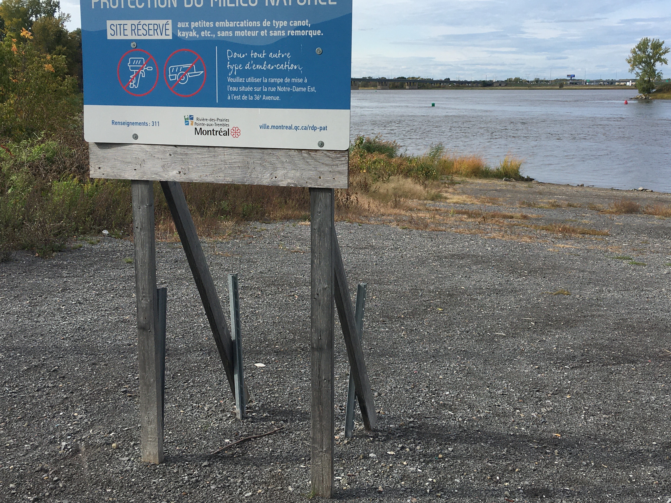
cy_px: 182
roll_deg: +1.4
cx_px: 366
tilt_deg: -7.5
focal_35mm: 40
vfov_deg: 35.7
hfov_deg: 46.7
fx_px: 775
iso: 25
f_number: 2.2
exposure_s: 1/1451
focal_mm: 4.15
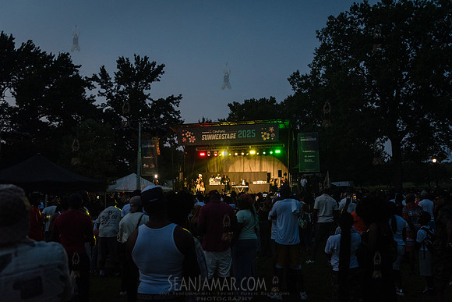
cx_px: 240
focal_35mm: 33
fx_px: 416
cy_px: 150
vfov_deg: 39.9
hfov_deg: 57.0
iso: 5000
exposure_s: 1/500
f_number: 3.5
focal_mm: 31
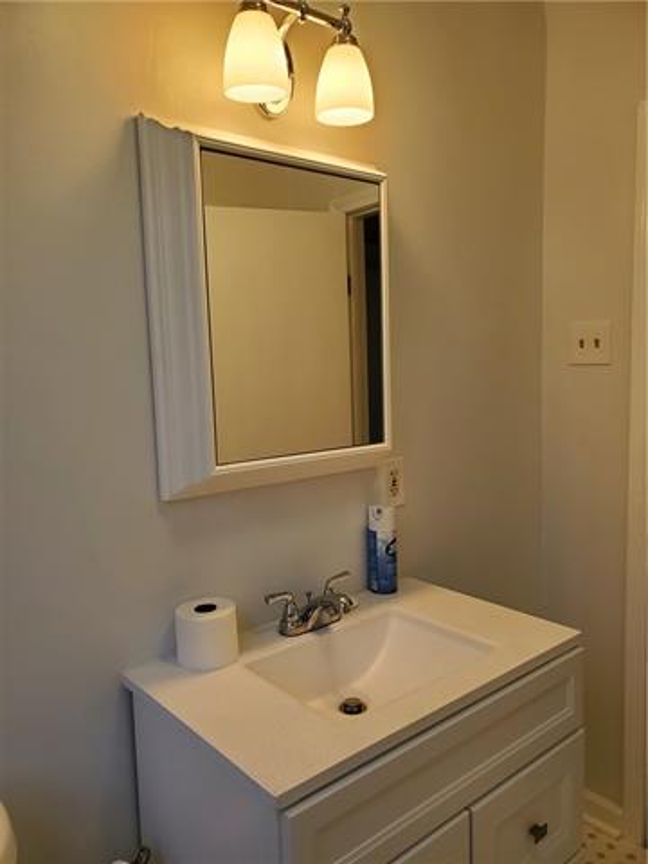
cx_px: 324
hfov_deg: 53.1
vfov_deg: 67.3
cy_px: 432
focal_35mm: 26
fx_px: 649
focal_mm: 4.3
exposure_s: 1/120
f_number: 2.4
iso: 64
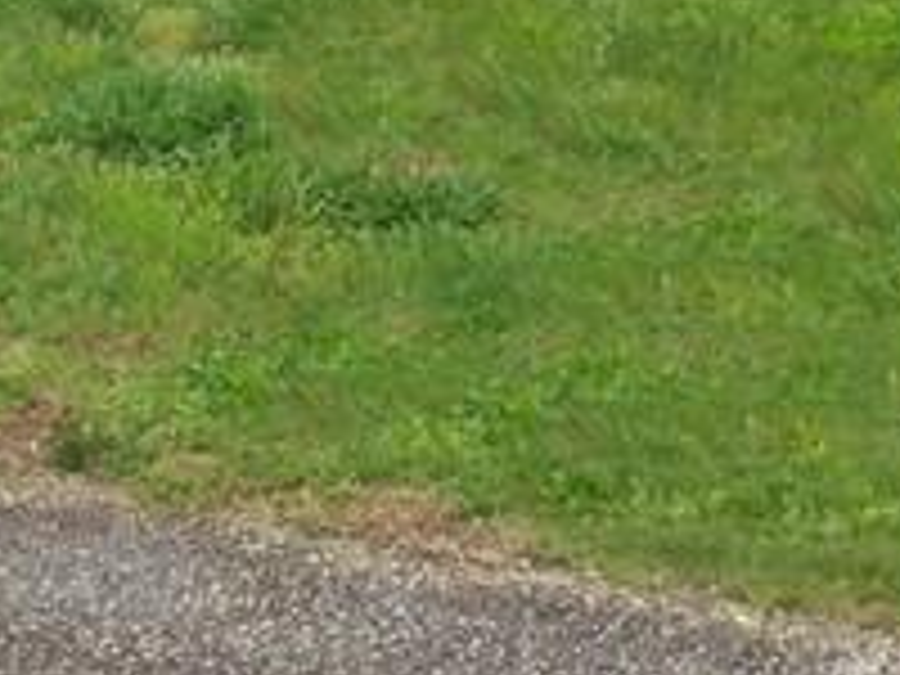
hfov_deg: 12.4
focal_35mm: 159
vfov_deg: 8.5
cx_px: 680
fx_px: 4134
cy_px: -963
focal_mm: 3.3
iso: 25
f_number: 2.4
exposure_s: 1/1400
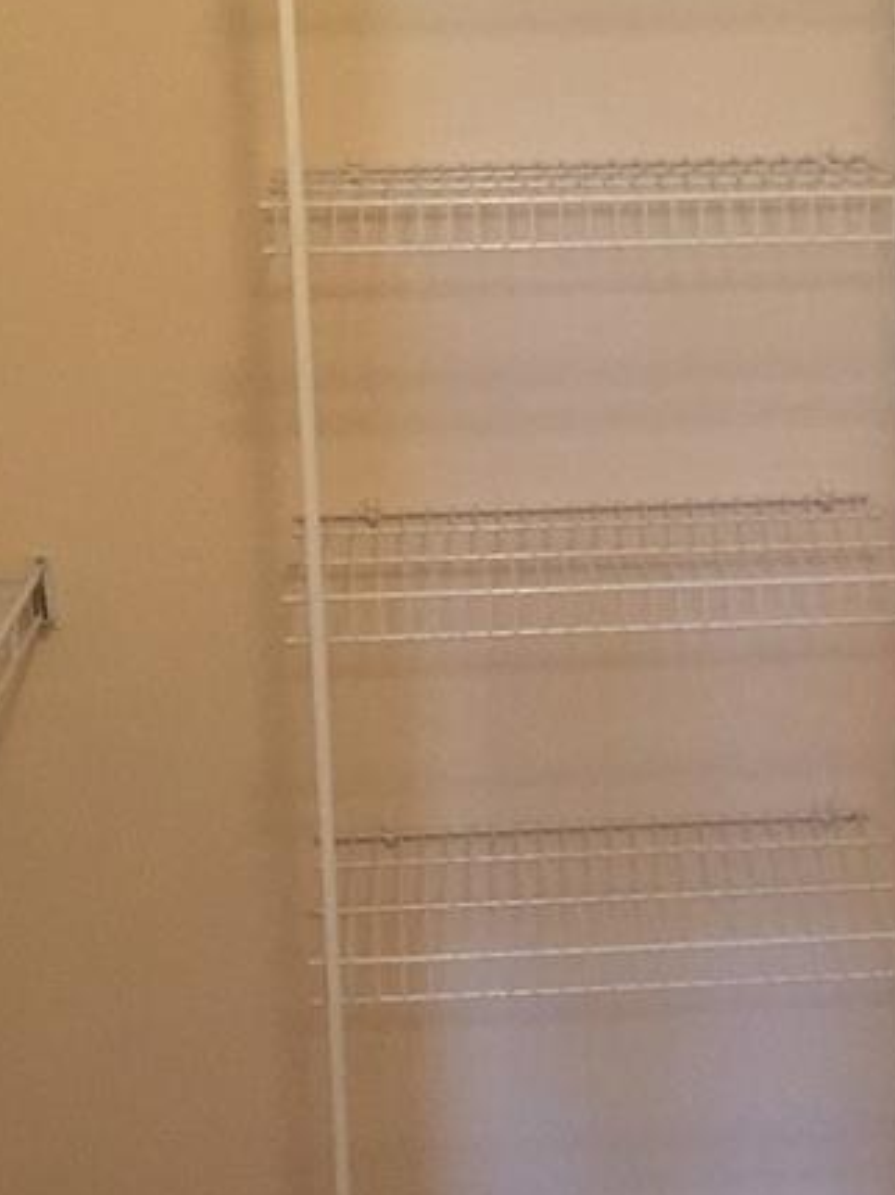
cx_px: 698
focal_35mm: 81
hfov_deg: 18.1
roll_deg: +1.0
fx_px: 2795
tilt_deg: -15.4
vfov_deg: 24.0
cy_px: 831
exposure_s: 1/30
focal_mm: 4.15
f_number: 2.2
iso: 200
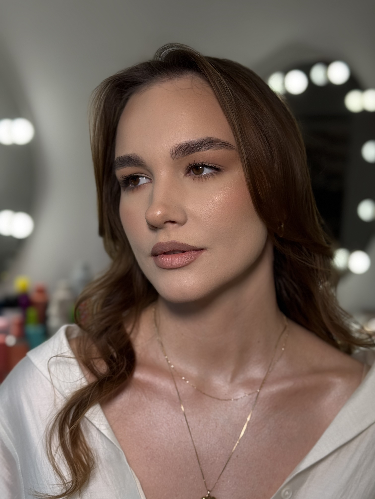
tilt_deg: -5.6
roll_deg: -1.2
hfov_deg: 30.3
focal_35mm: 48
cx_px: 188
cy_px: 250
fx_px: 693
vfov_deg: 39.7
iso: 64
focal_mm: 6.76
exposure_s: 1/574
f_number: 1.78
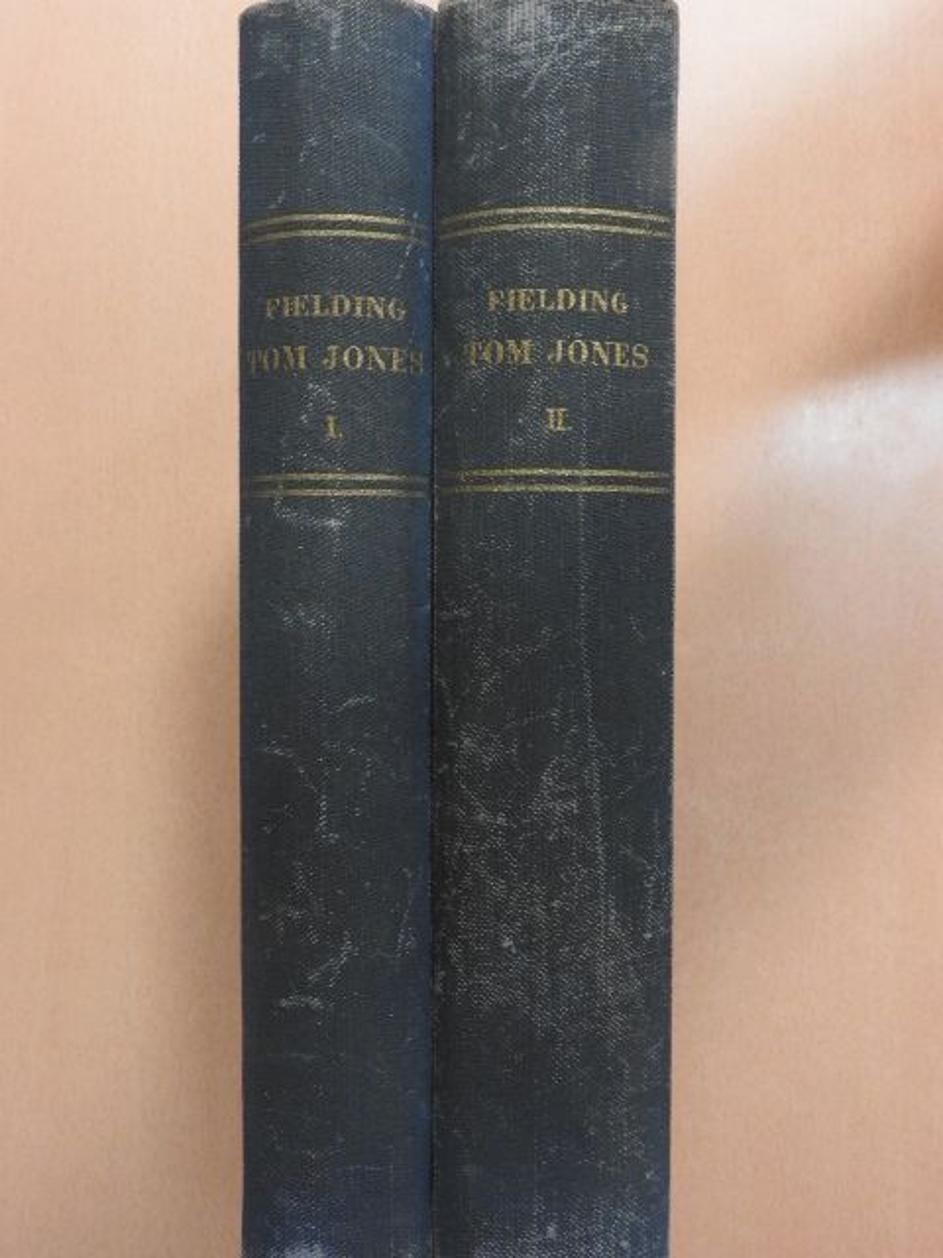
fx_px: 1271
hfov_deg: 40.7
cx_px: 472
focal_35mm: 35
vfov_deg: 52.6
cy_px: 629
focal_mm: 6.3
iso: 400
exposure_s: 1/10
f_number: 3.8
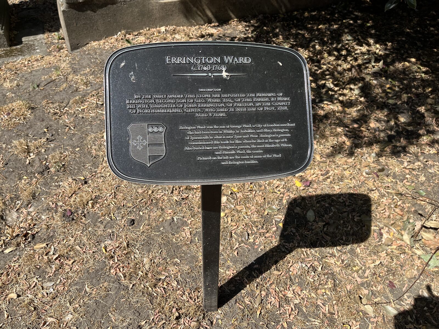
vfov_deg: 53.1
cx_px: 220
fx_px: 330
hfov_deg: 67.3
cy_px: 164
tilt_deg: -41.2
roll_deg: -2.0
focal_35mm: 26
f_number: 1.6
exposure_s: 1/2268
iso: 50
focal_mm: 5.1
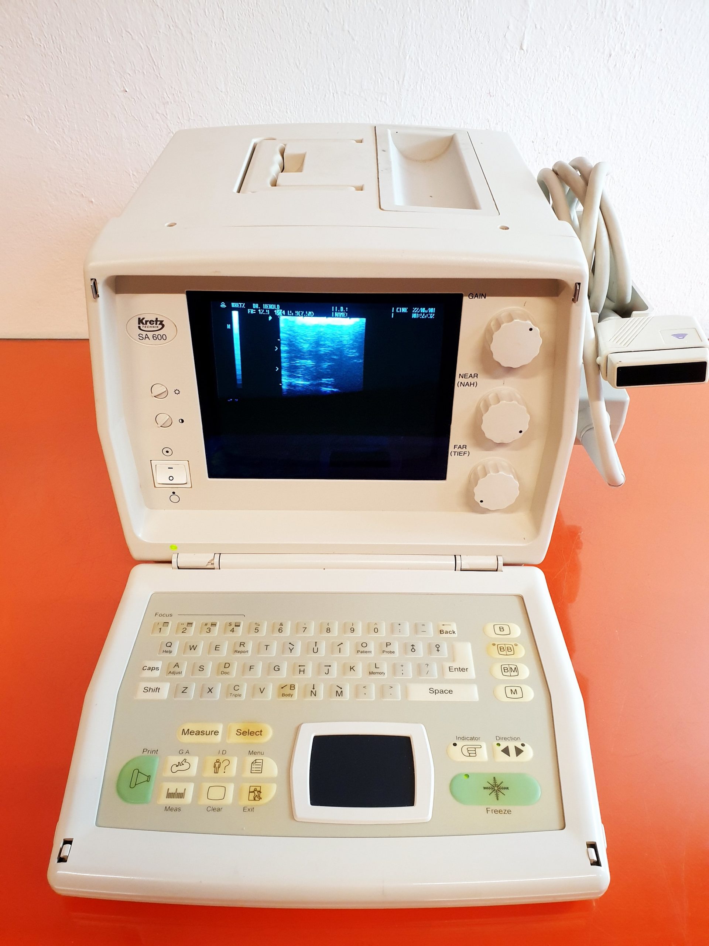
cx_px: 354
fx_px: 710
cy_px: 473
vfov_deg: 67.3
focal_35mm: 26
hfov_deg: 53.1
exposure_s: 1/100
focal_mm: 4.3
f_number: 2.4
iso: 320
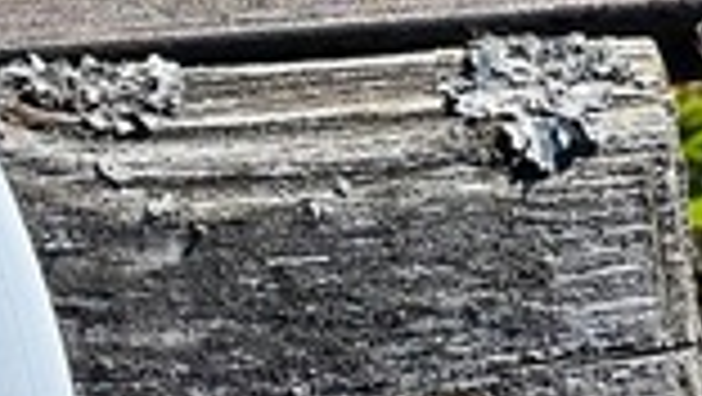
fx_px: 8028
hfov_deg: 5.0
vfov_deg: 2.8
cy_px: 436
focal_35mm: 431
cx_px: -158
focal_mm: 9
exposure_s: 1/464
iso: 32
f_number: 2.8
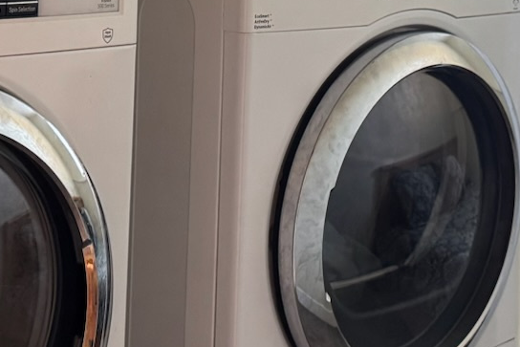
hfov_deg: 21.7
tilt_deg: -5.3
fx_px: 1358
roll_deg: -1.9
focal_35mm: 94
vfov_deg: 14.3
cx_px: 237
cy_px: -14
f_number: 1.78
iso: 400
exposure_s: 1/60
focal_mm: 6.76
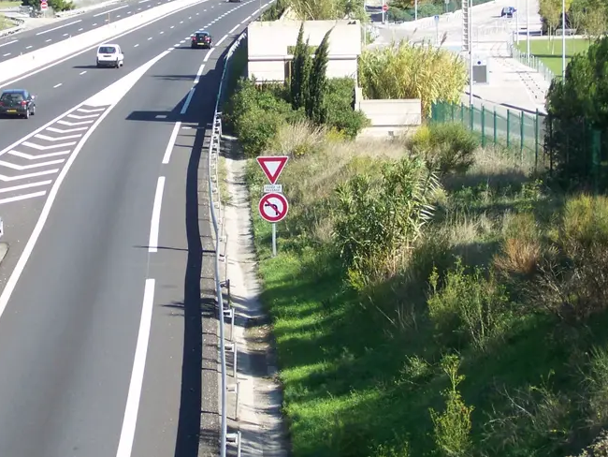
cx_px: 177
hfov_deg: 16.1
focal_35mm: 122
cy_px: 141
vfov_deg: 12.1
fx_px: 2144
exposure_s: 1/320
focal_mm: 10.3
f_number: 4.5
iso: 80
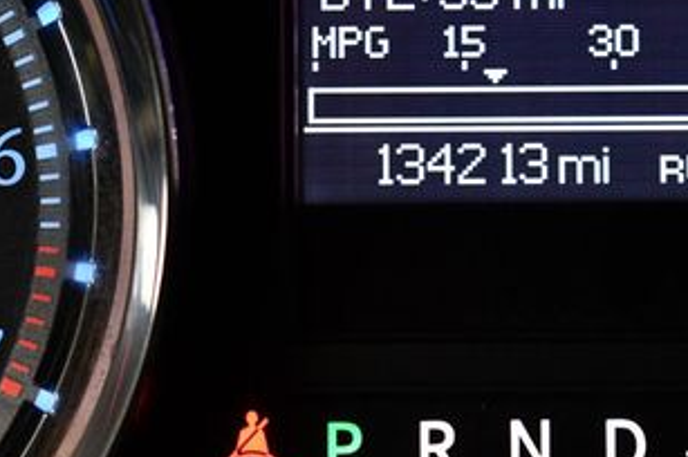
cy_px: 172
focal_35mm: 171
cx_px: 482
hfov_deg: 12.0
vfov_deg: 8.0
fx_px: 3264
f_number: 5.6
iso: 2000
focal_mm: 55
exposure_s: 1/125
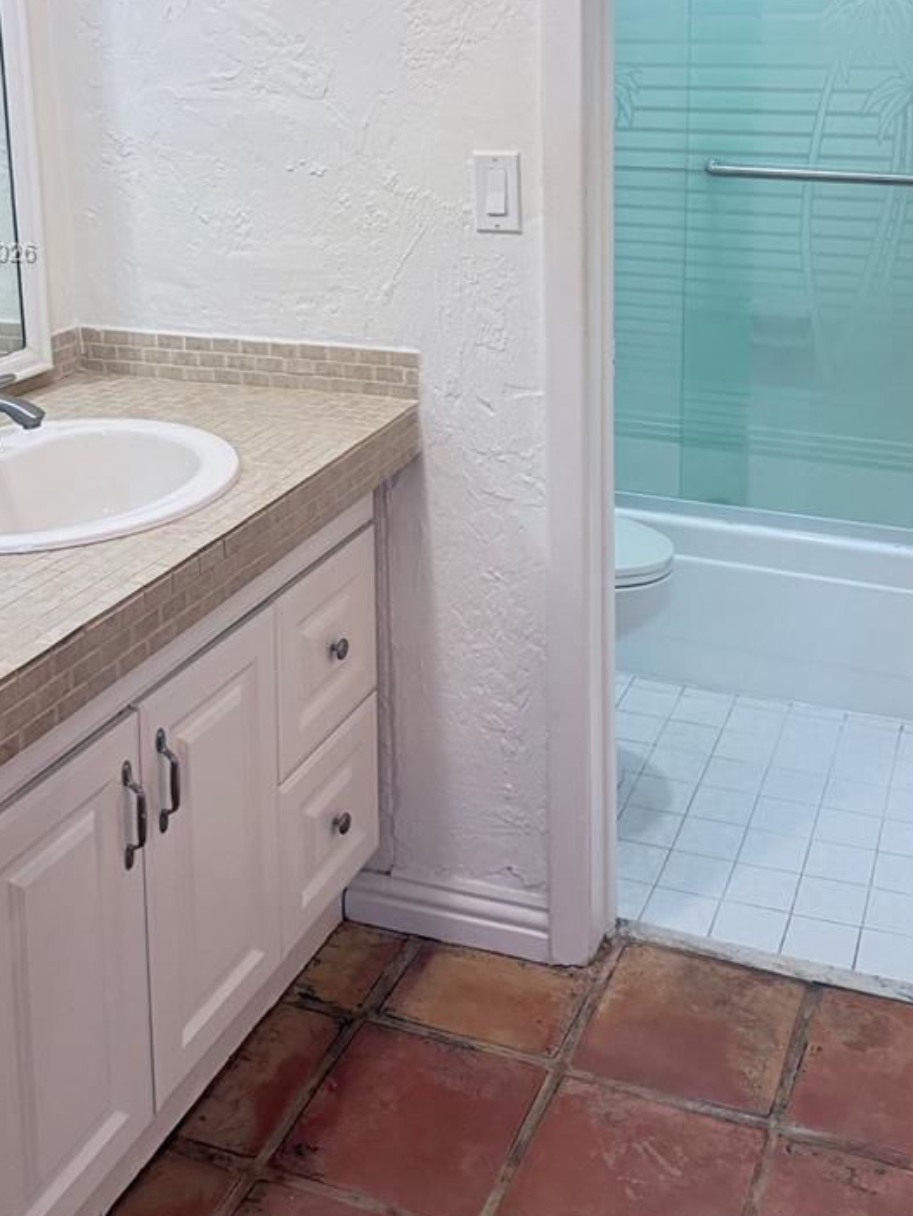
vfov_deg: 43.7
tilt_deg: -9.6
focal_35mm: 41
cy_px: 255
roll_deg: +0.4
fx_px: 1441
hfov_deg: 35.1
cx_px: 494
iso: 320
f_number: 1.78
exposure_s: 1/120
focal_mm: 6.76
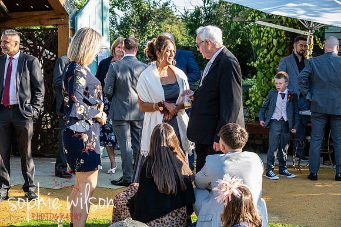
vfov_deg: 18.4
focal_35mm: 74
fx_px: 701
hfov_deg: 27.4
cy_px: 114
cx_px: 170
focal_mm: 74
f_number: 8
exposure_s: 1/250
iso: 640
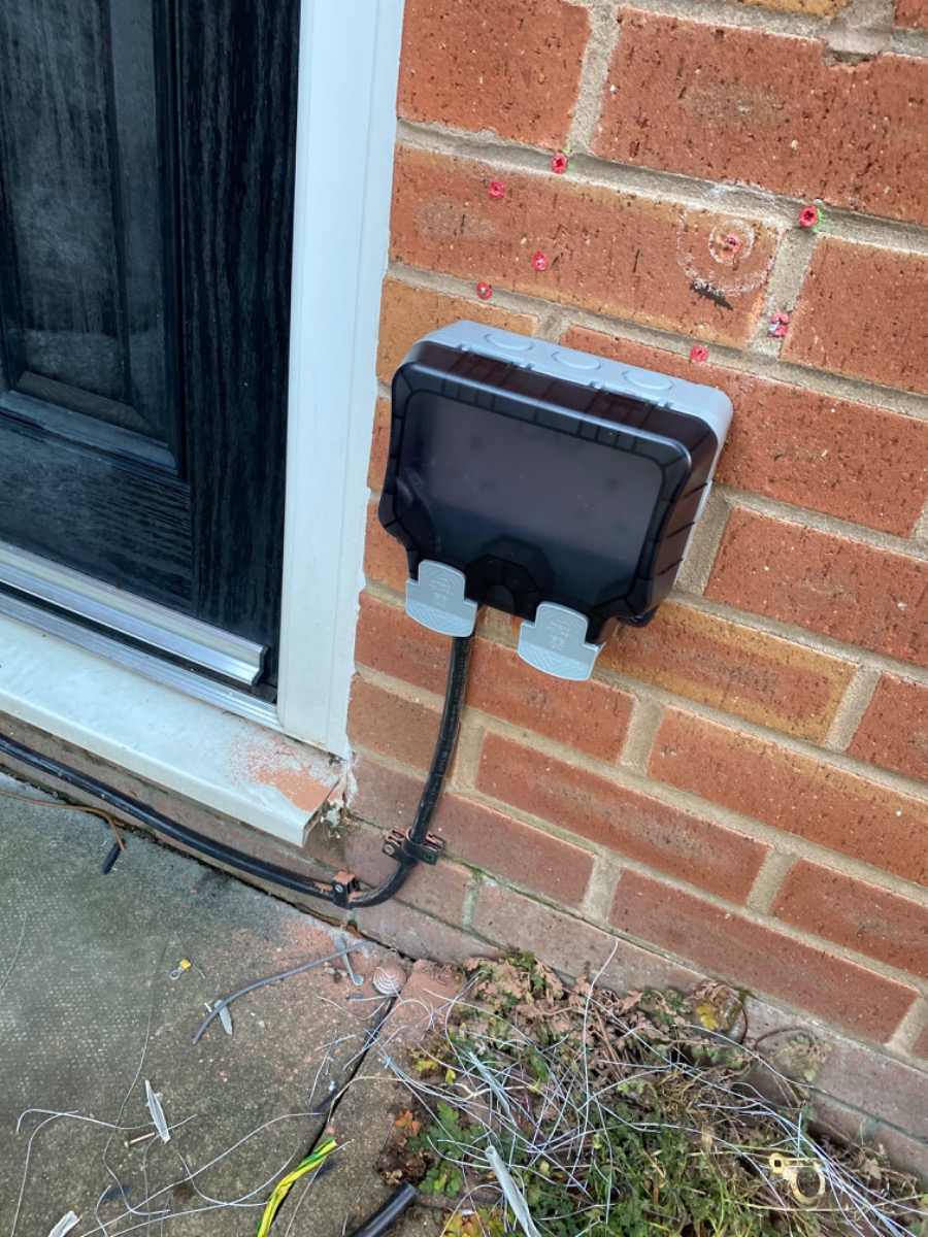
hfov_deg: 53.1
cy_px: 618
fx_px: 929
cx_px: 464
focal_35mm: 26
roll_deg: -9.8
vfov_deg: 67.3
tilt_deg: -34.1
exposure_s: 1/122
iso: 100
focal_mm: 4.25
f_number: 1.8
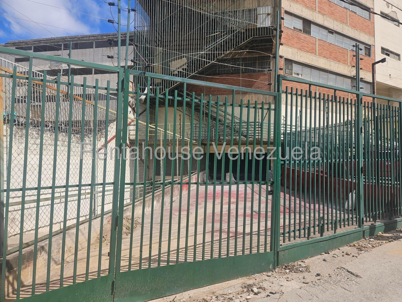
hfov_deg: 73.9
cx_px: 201
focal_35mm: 23
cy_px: 151
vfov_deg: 58.9
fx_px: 267
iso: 25
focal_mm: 5.4
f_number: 1.8
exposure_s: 1/2222
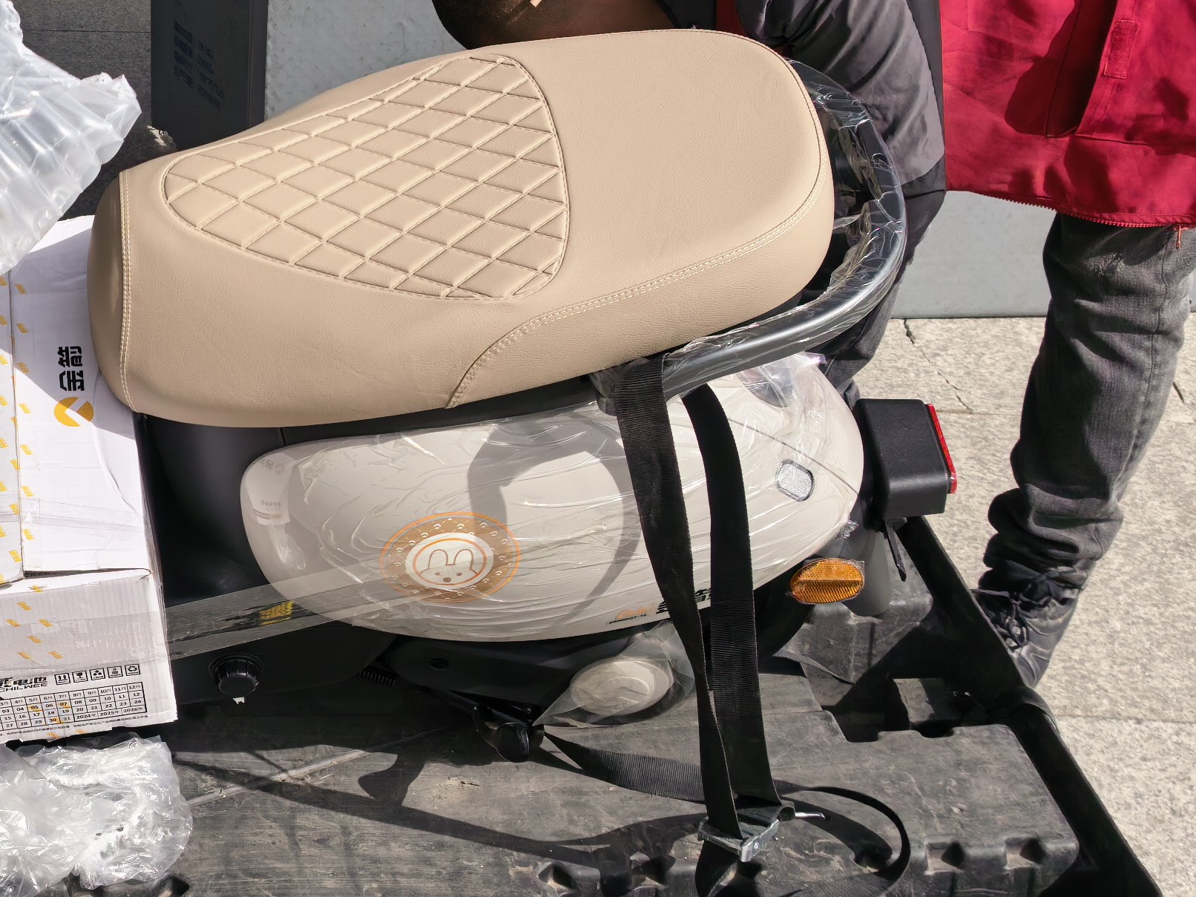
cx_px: 100
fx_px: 2108
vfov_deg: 24.0
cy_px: 533
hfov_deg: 30.2
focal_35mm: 61
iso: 50
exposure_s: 1/4878
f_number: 2
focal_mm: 5.75
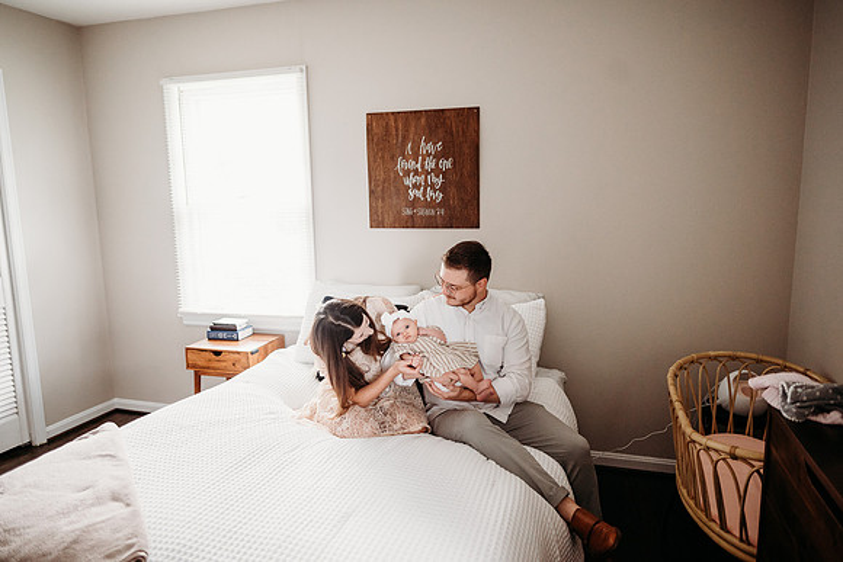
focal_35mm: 24
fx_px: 562
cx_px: 422
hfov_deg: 73.7
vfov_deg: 53.2
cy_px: 281
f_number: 2.5
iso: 1250
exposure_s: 1/200
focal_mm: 24
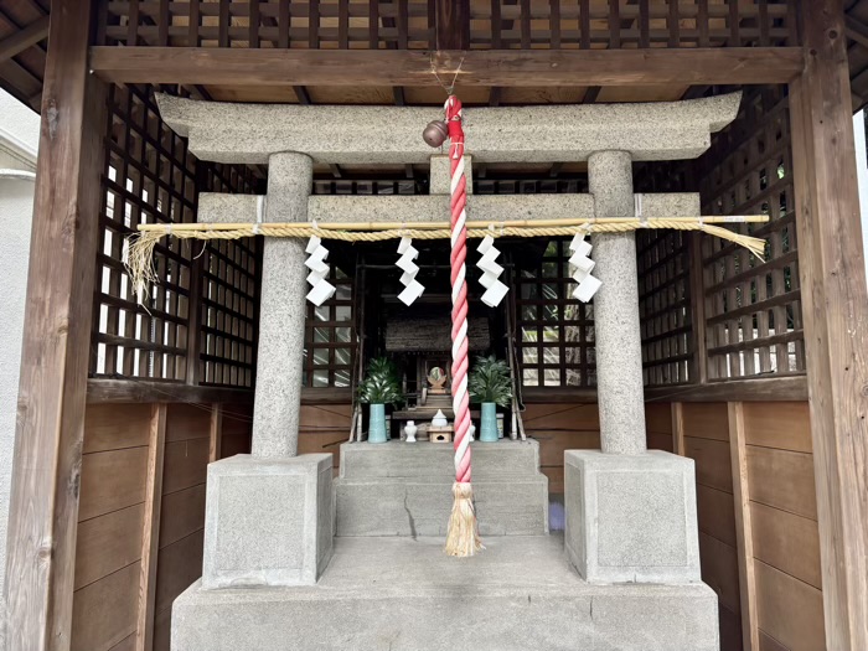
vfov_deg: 53.1
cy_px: 326
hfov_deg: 67.3
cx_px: 434
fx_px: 652
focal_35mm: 26
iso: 125
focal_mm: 5.96
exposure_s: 1/113
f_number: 1.6
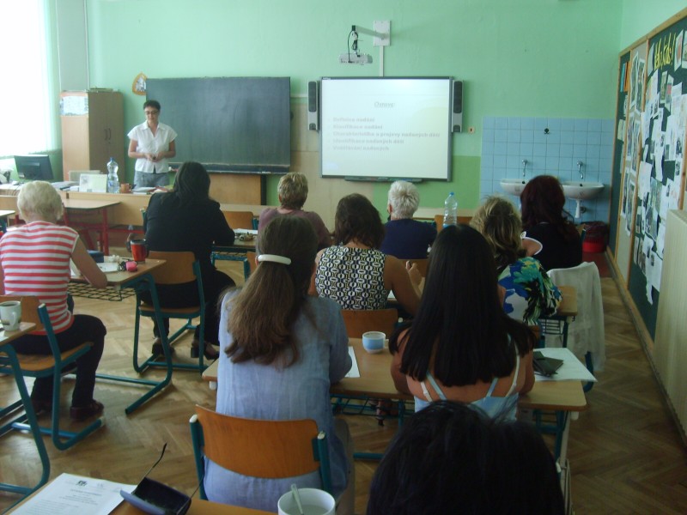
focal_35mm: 35
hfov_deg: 52.6
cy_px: 258
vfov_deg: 40.7
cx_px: 344
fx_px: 695
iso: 86
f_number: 2.8
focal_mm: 5.8
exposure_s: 1/30
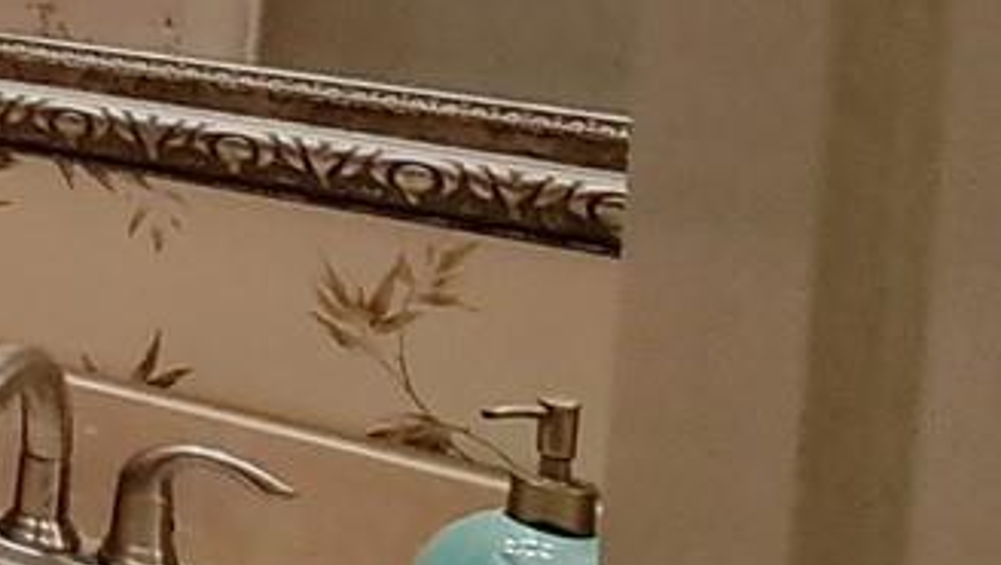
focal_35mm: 69
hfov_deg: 17.0
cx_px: -1196
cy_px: -250
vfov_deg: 16.2
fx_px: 1833
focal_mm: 1.74
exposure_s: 1/40
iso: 80
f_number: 2.2
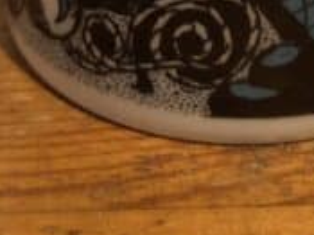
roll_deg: -1.0
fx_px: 1115
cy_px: -205
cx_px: 197
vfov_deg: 11.1
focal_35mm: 123
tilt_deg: -21.1
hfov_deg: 16.0
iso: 80
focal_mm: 3.99
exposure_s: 1/7
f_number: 1.8
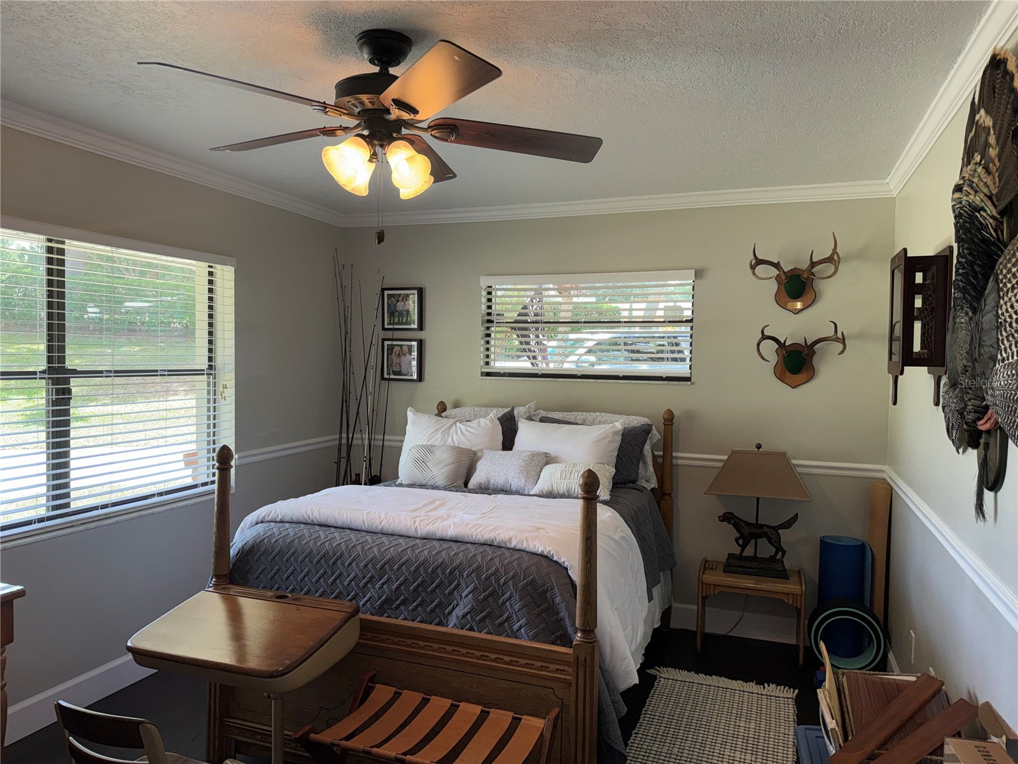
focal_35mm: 24
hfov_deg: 71.6
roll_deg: -1.0
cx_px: 509
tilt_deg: -1.9
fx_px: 706
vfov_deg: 56.8
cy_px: 382
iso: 50
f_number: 1.78
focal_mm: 6.76
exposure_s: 1/211
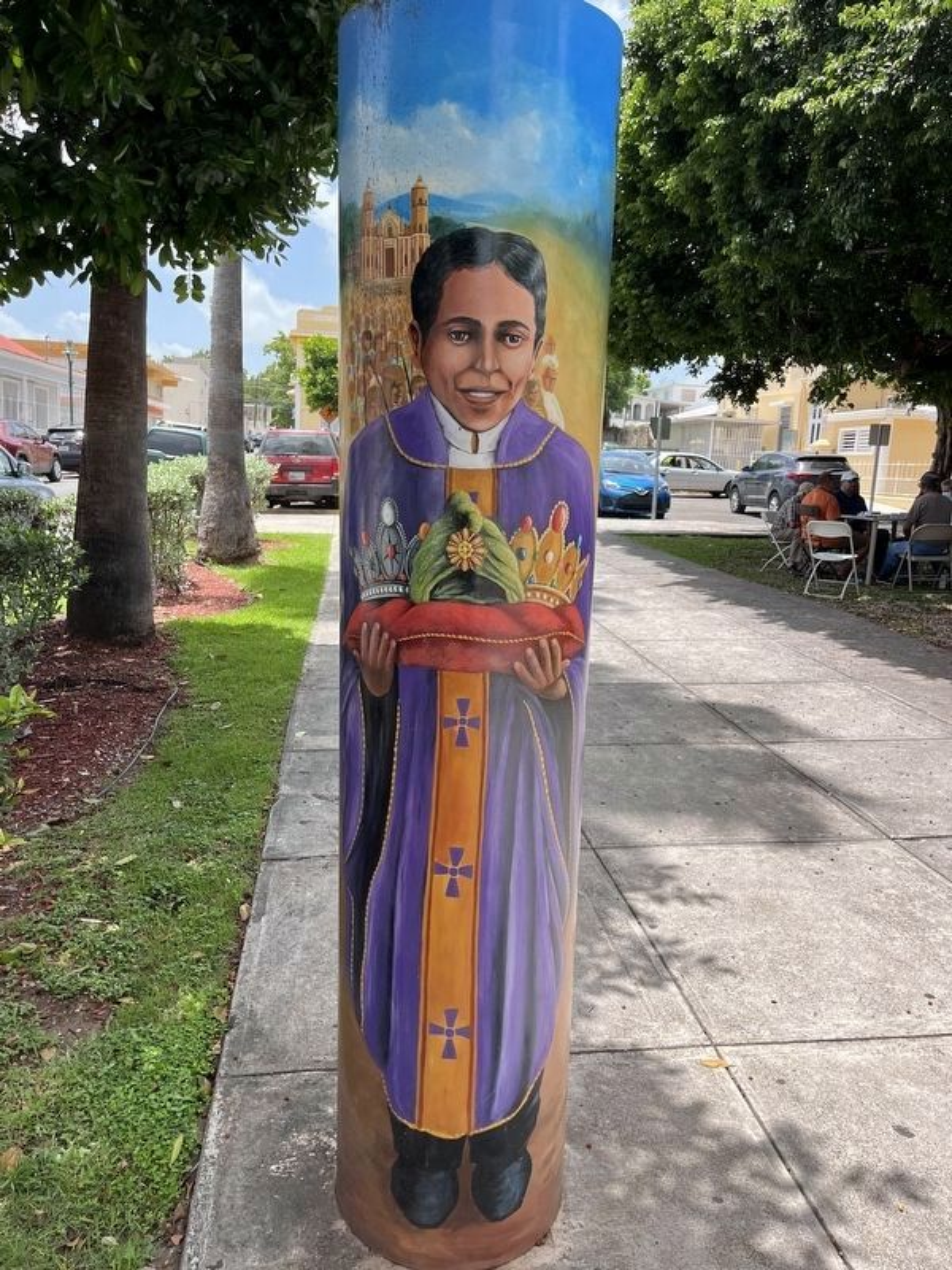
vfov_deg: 67.3
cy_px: 635
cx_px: 476
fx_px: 953
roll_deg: -4.0
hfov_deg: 53.1
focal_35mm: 26
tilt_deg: -8.8
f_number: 1.6
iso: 50
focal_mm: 5.1
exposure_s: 1/1441
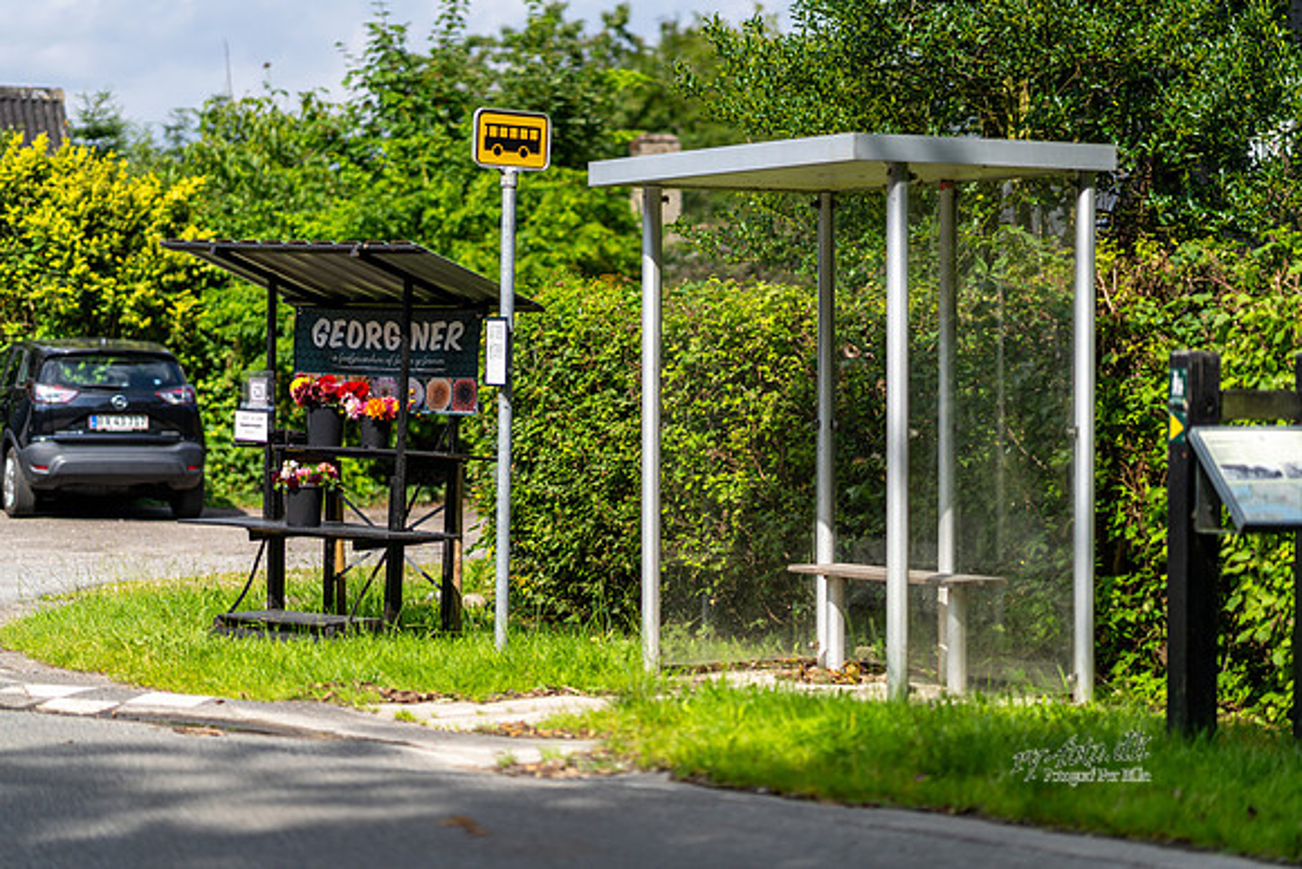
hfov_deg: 23.5
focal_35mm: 86
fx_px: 3126
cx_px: 651
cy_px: 434
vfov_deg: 15.8
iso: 50
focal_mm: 85
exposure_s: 1/2500
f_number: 1.4
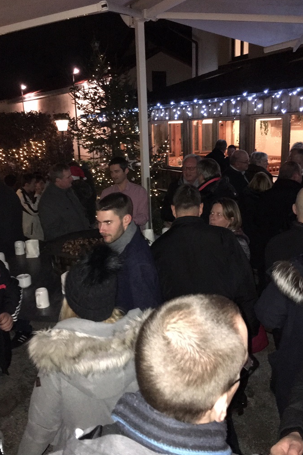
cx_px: 136
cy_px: 217
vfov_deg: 58.7
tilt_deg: -13.2
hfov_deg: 41.1
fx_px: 404
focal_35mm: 32
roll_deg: +2.7
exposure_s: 1/17
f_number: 2.2
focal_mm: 4.15
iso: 640
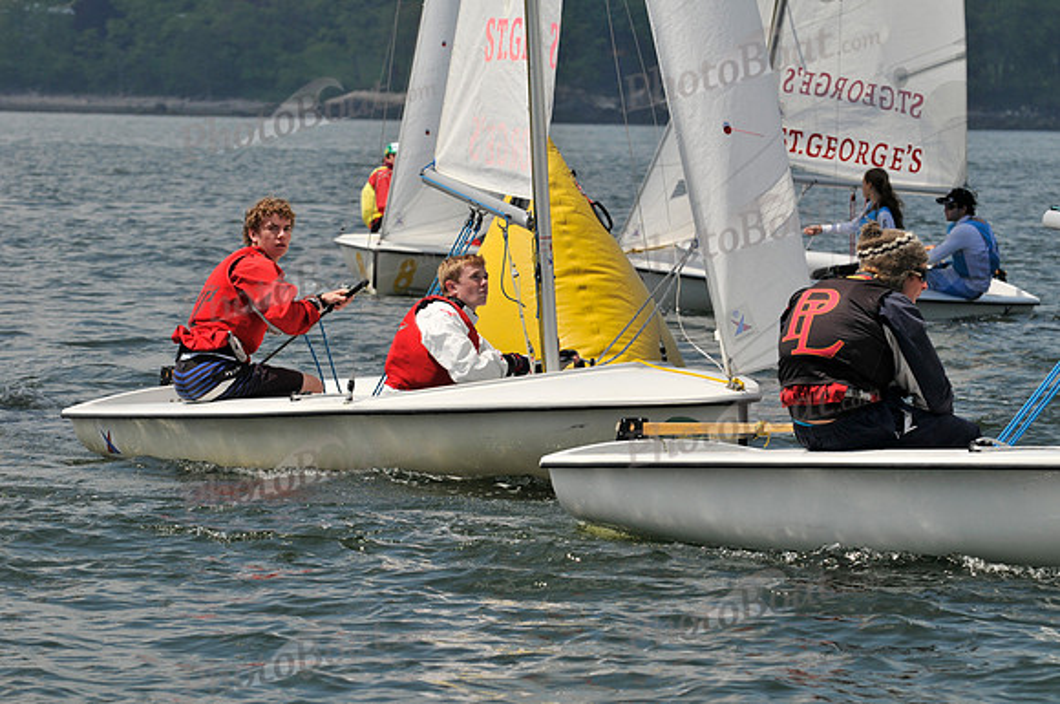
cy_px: 352
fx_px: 7057
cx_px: 530
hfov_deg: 8.6
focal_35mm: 240
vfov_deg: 5.7
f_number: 9
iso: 200
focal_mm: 160
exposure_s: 1/1000
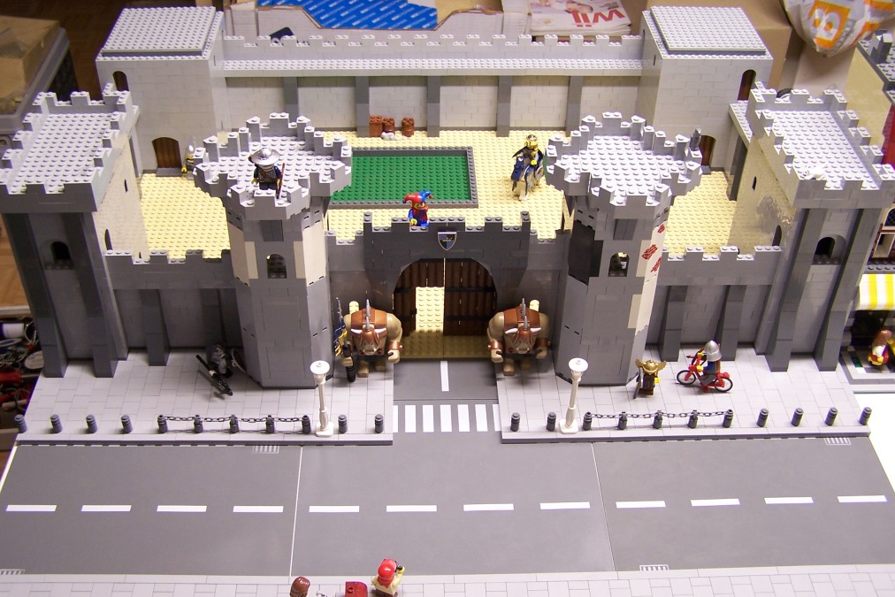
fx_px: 995
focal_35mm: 40
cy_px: 333
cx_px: 444
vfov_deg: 33.4
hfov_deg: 48.5
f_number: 2.8
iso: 80
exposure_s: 1/6
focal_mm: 6.3
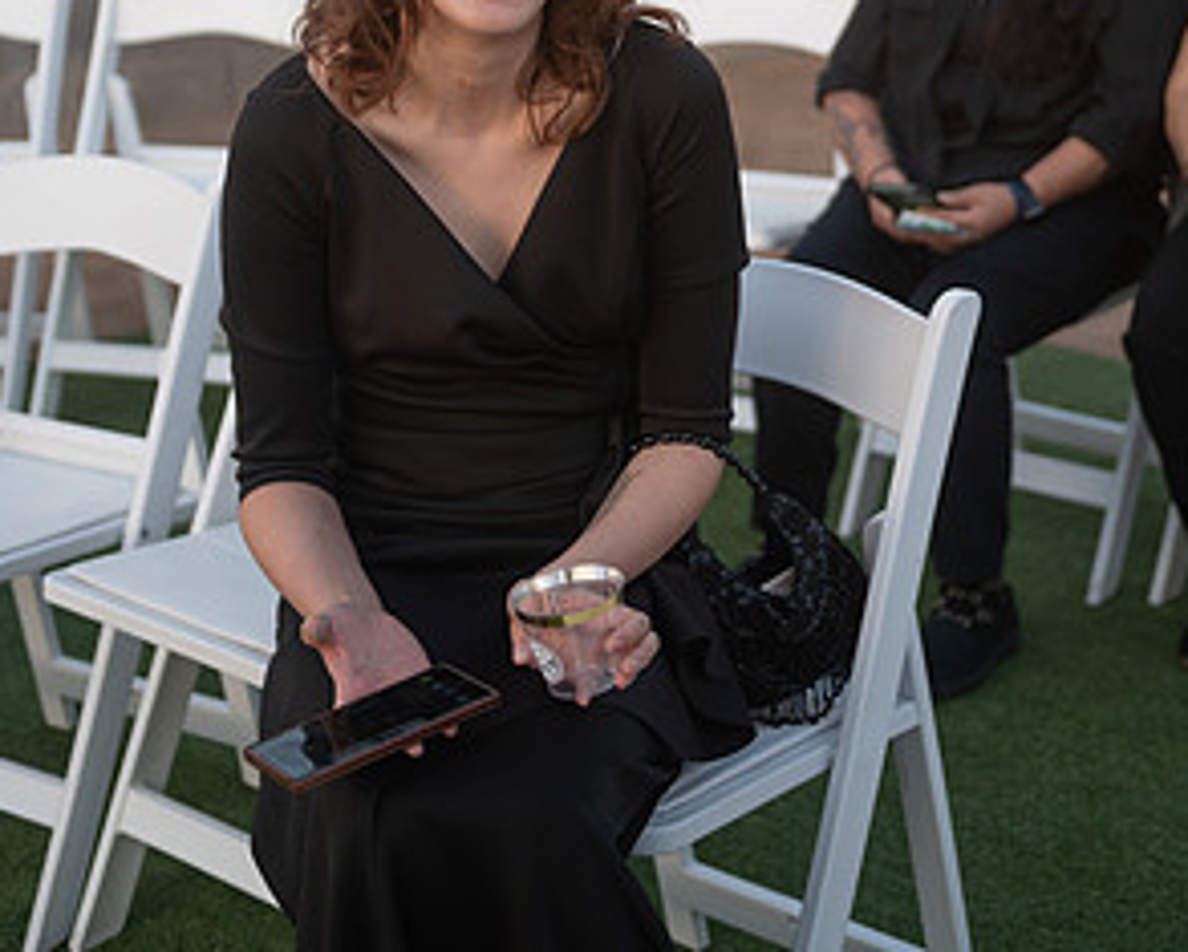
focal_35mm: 69
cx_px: 598
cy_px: 49
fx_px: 2428
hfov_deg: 27.5
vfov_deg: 21.6
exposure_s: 1/1600
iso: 320
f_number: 2.8
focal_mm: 48
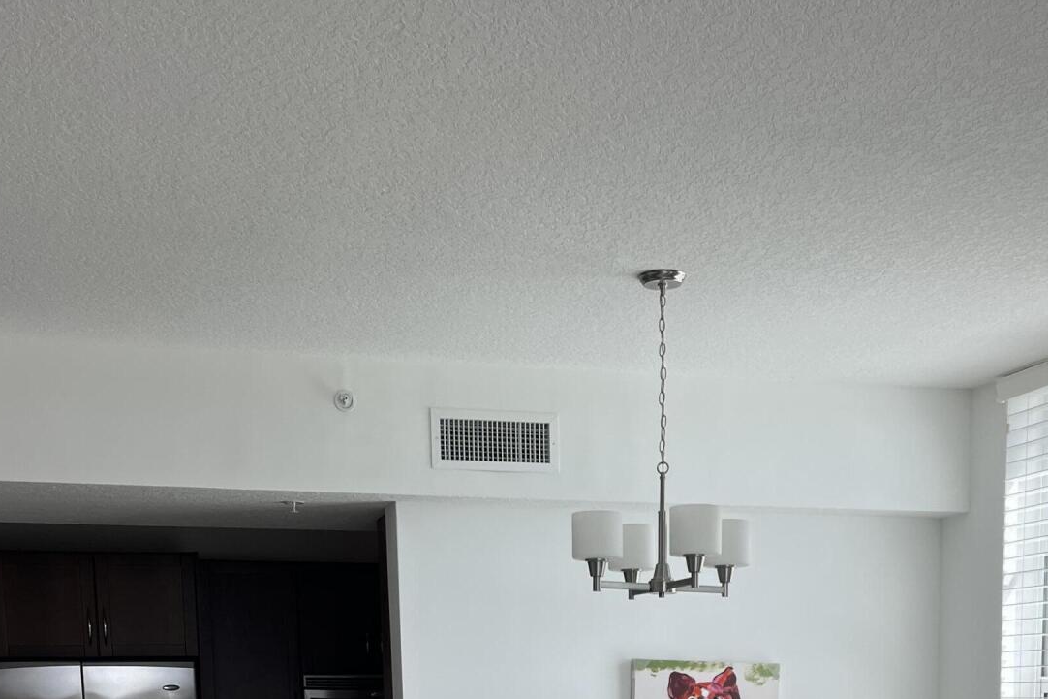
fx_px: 1455
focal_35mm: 50
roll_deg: +1.1
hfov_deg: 39.5
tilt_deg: -8.3
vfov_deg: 24.2
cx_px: 620
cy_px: 866
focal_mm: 5.1
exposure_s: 1/676
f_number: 1.6
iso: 50
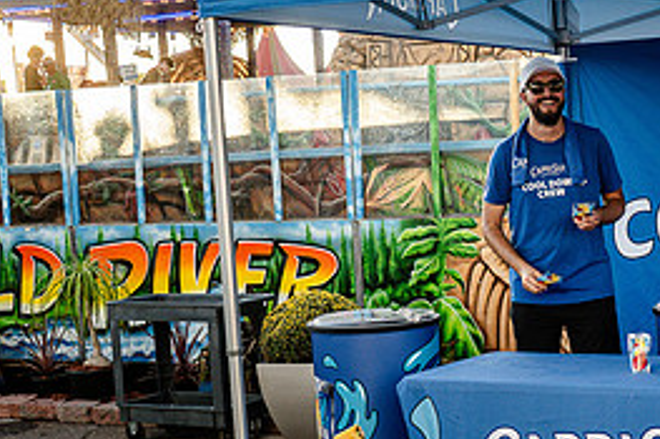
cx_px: 565
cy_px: 287
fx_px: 1374
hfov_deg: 26.3
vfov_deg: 18.1
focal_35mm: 75
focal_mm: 34
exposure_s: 1/640
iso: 500
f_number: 4
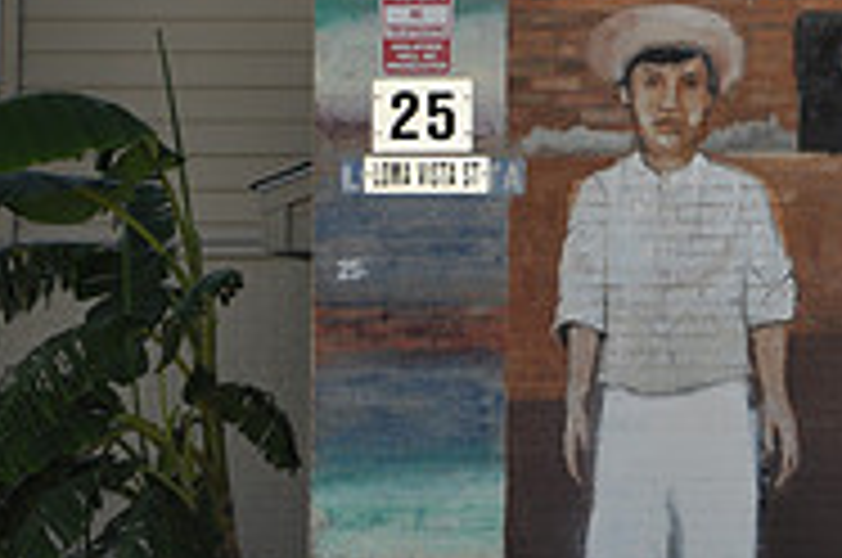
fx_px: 4553
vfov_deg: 7.0
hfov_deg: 10.4
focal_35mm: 195
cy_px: 115
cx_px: 1081
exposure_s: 1/200
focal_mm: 42
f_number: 4.8
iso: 200
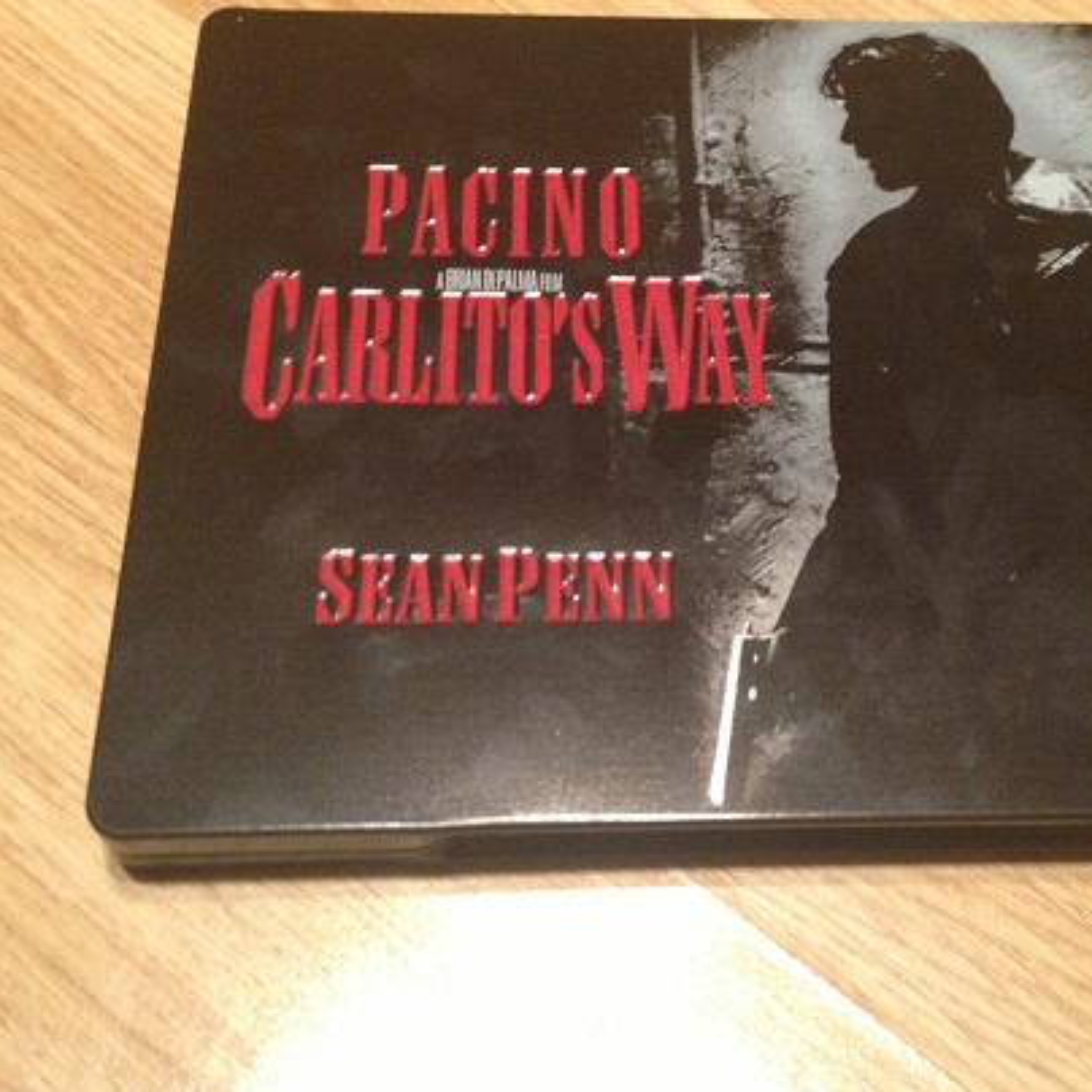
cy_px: 454
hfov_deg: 34.5
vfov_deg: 34.6
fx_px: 1749
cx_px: 689
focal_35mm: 49
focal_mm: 4.28
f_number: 2.4
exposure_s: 1/20
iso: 400
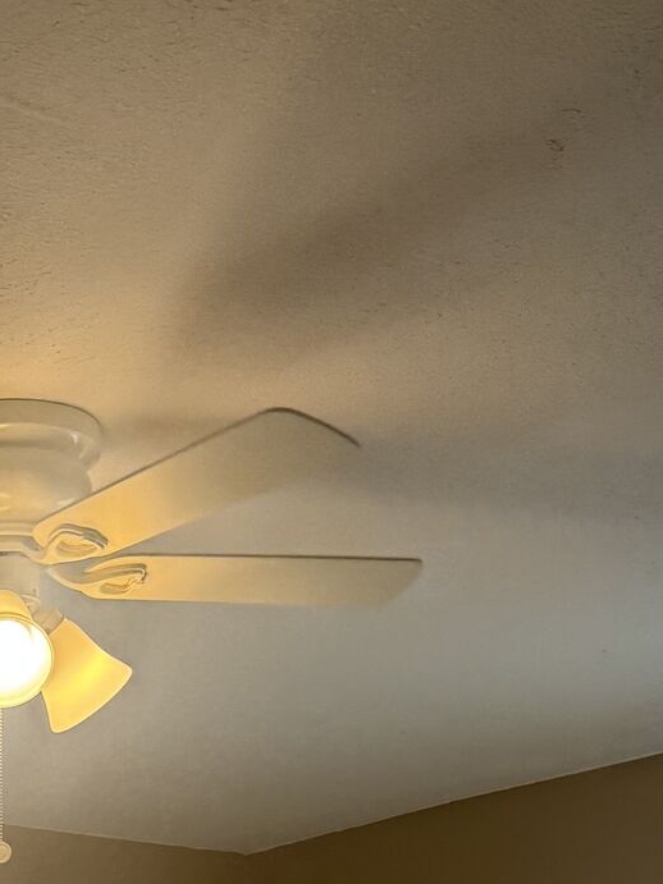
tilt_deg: -1.5
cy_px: 1286
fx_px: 2044
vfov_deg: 21.1
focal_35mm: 80
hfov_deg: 17.4
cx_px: -165
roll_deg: +0.8
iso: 80
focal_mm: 6.76
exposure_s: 1/178
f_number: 1.78
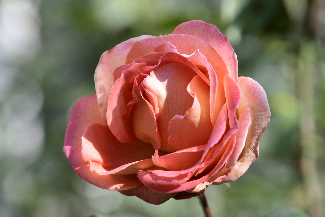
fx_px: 1422
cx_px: 162
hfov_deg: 13.0
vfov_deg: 8.7
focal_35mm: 158
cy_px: 108
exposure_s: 1/160
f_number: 8
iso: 100
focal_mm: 105
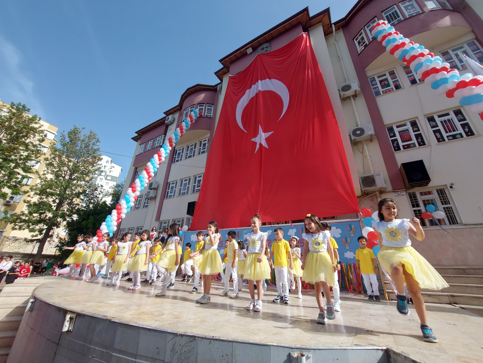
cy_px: 182
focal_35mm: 13
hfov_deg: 106.2
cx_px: 242
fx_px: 181
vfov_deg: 89.9
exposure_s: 1/1281
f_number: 2.2
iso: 50
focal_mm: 1.74
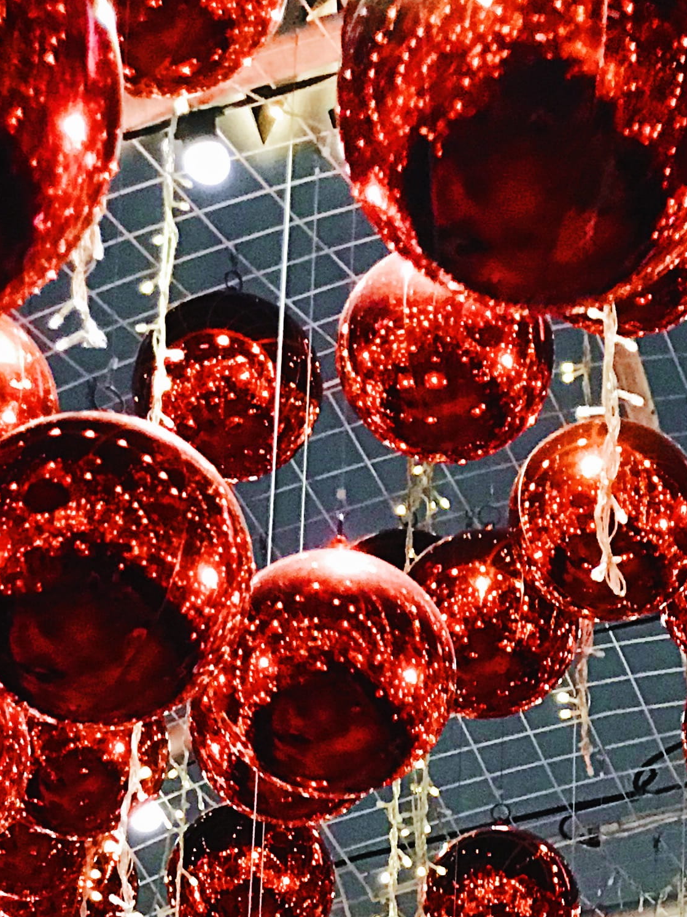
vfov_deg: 12.6
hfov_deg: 9.5
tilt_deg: +18.5
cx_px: 758
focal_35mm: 154
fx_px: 4075
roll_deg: -0.6
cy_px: 1054
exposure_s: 1/50
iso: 400
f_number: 2.8
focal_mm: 6.6
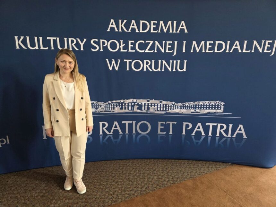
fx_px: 183
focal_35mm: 23
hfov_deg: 73.9
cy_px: 104
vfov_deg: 58.9
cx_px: 138
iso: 400
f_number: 1.7
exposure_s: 1/100
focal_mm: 6.3
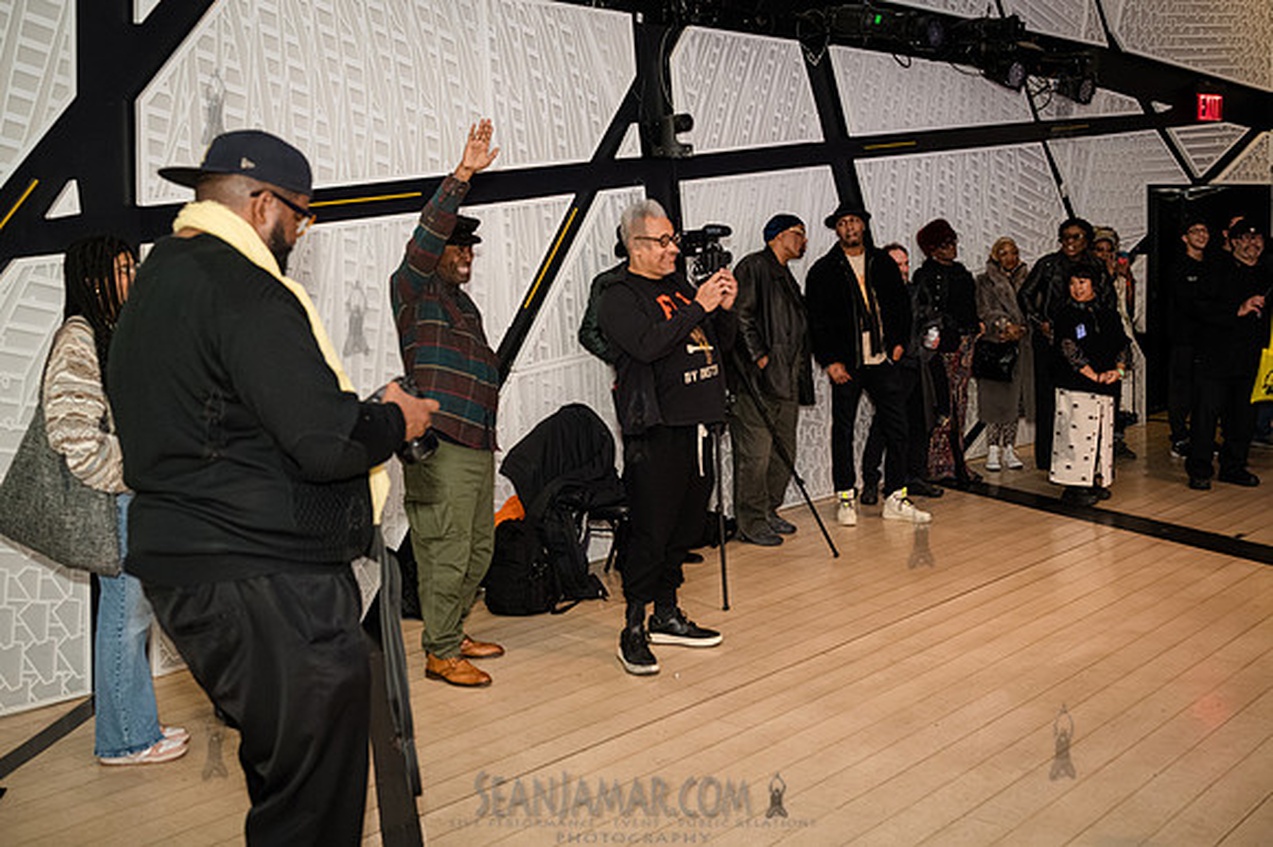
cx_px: 636
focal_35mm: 35
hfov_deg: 54.5
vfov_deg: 37.8
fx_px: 1237
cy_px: 424
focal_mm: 35
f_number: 3.5
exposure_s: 1/400
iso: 10000
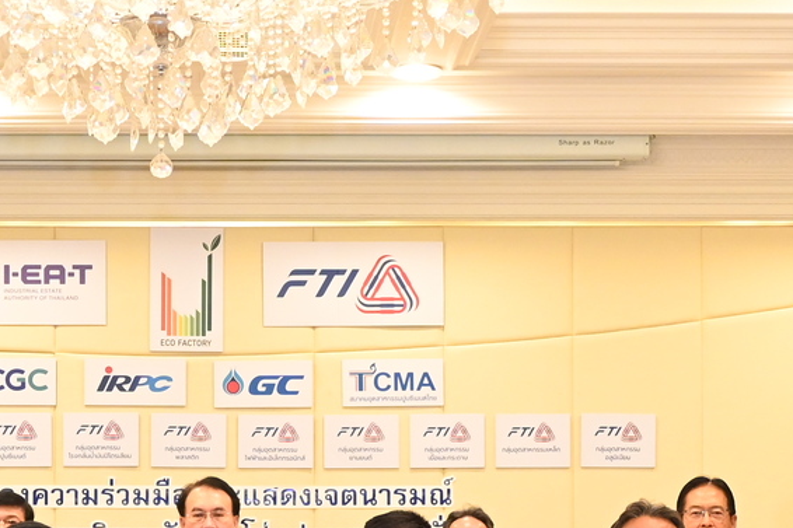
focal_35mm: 126
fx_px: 2775
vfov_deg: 10.7
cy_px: 657
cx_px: 303
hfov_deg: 16.2
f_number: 6.3
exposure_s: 1/125
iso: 2500
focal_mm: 31.5
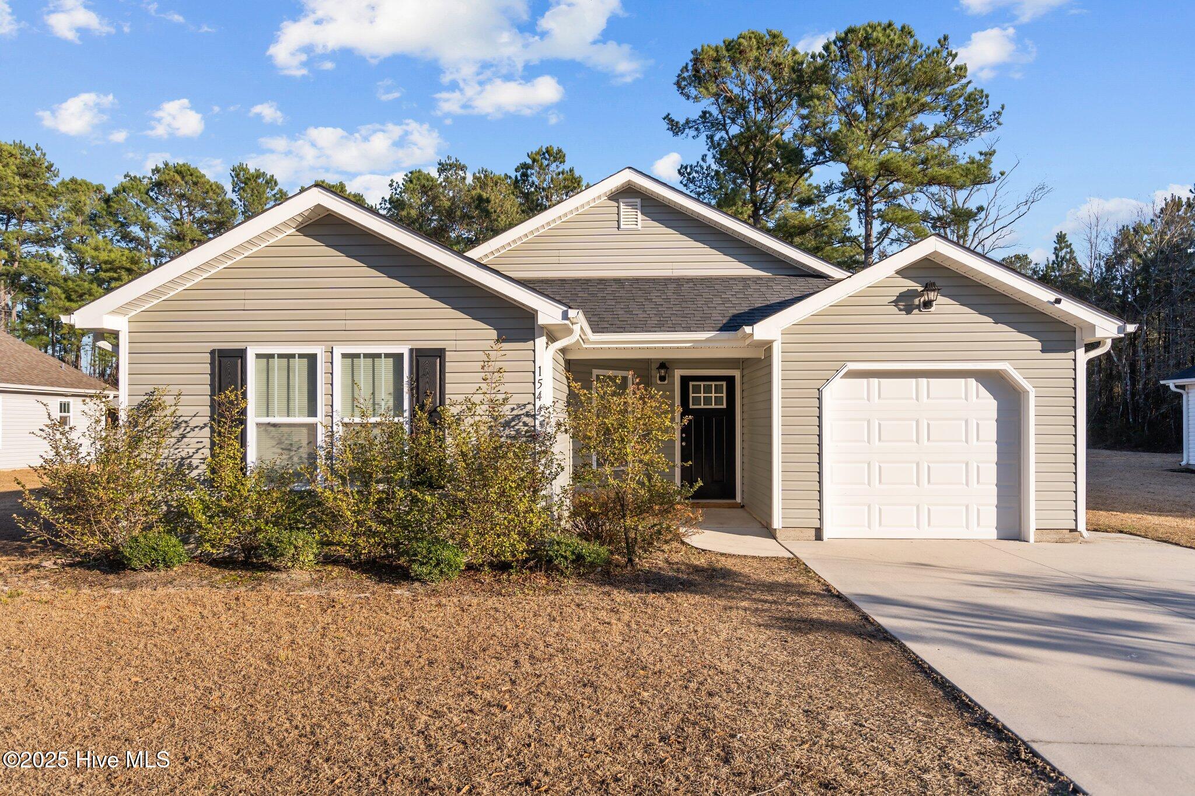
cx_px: 598
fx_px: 730
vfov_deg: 57.2
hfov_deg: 78.6
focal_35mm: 22
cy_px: 398
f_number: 4
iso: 250
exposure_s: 1/2500
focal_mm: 22
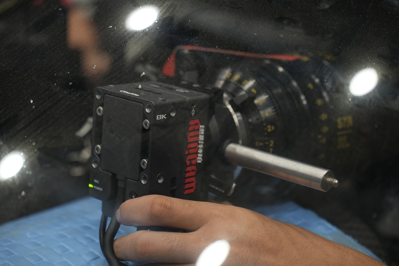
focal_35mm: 94
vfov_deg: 14.6
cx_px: 200
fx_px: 1042
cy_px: 133
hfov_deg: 21.7
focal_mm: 63
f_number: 2.8
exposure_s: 1/100
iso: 1000
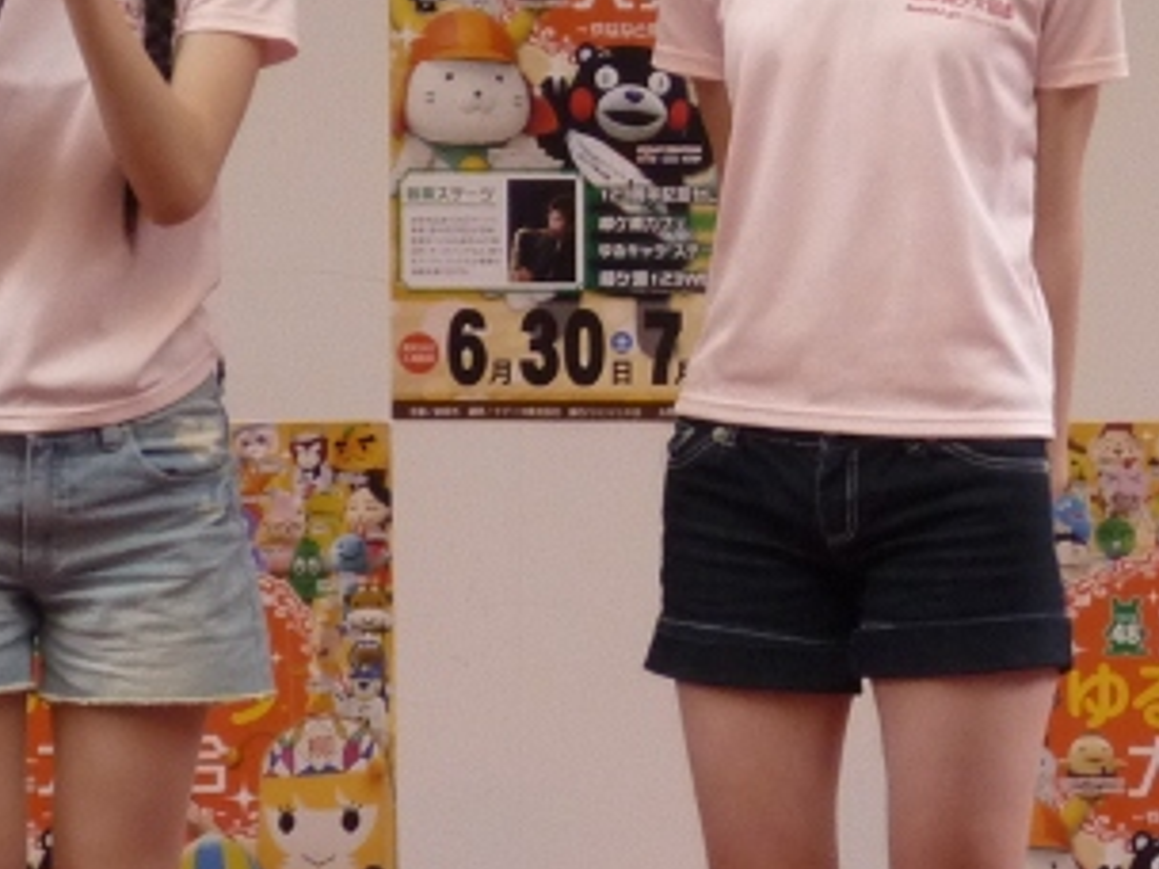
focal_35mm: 256
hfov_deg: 7.7
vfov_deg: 5.8
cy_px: 229
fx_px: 8571
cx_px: 877
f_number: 4.9
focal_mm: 13.6
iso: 200
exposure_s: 1/40
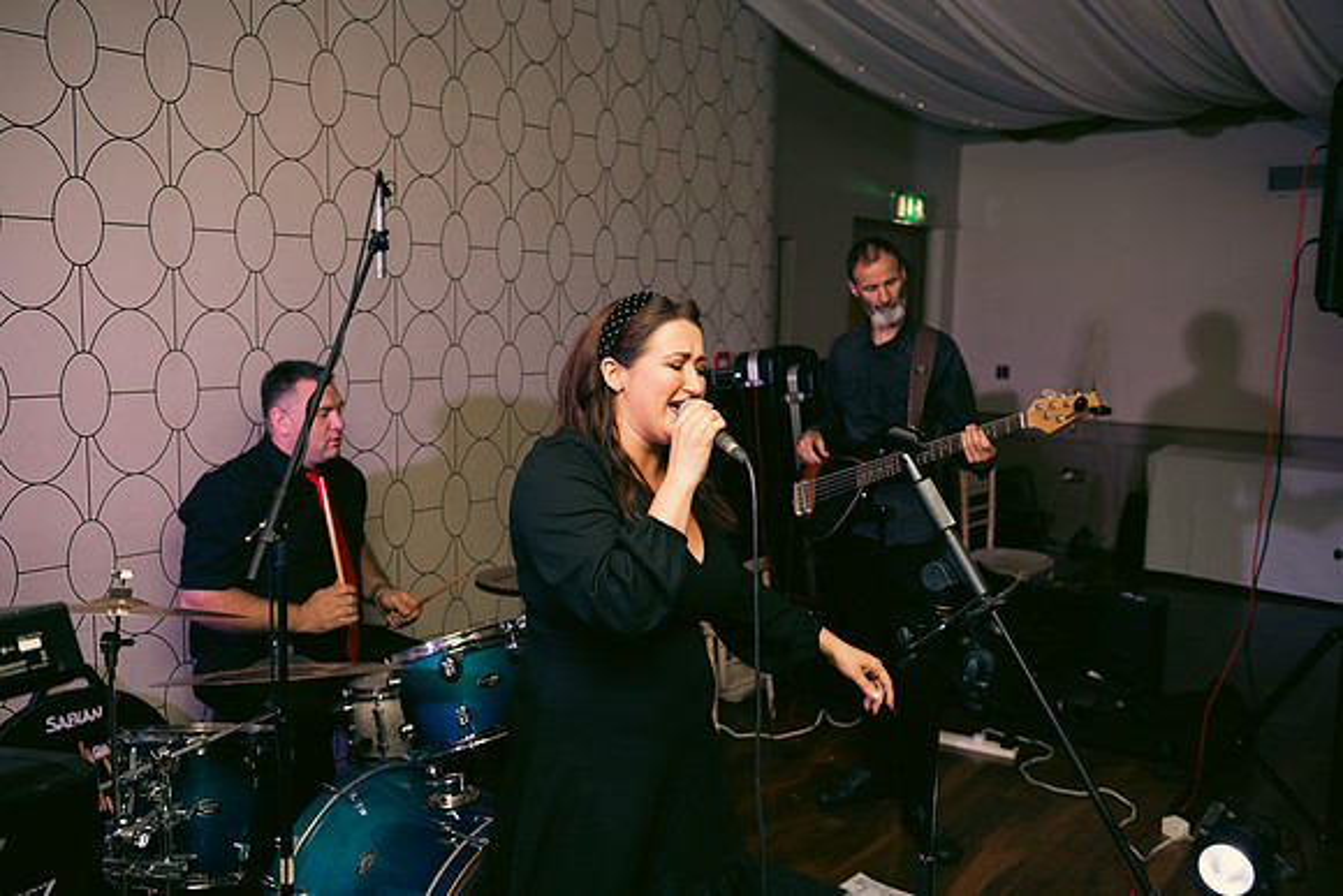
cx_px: 672
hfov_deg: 58.7
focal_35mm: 32
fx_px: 1194
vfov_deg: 41.1
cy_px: 448
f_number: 3.5
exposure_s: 1/160
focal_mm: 32
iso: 800
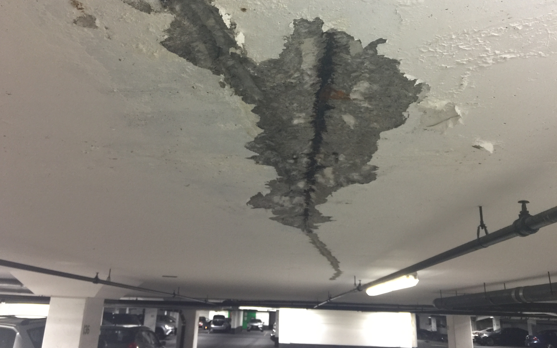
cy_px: 148
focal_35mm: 31
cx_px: 277
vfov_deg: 40.5
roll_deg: -1.6
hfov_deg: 61.2
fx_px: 471
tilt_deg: +20.5
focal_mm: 4.15
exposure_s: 1/15
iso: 64
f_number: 2.2
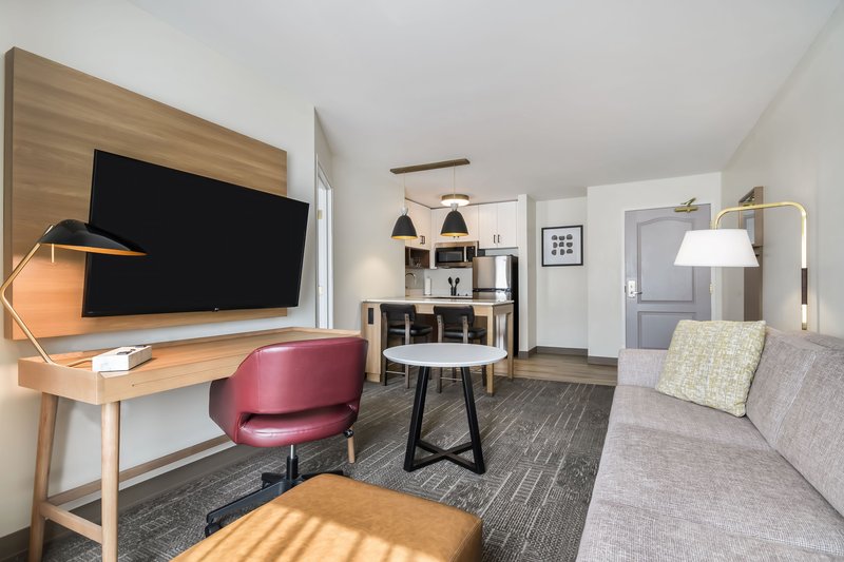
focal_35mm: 18
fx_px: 422
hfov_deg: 90.0
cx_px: 422
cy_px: 281
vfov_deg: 67.4
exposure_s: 1/8
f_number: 8
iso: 400
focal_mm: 12
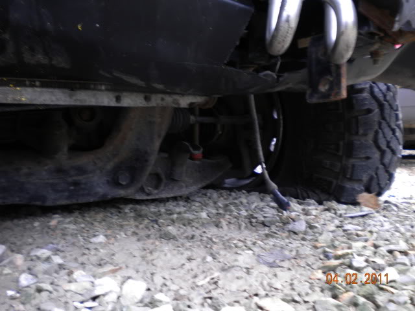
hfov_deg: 52.6
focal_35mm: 35
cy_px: 156
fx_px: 420
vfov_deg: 40.7
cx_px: 208
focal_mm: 6.3
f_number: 3.1
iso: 80
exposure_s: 1/23
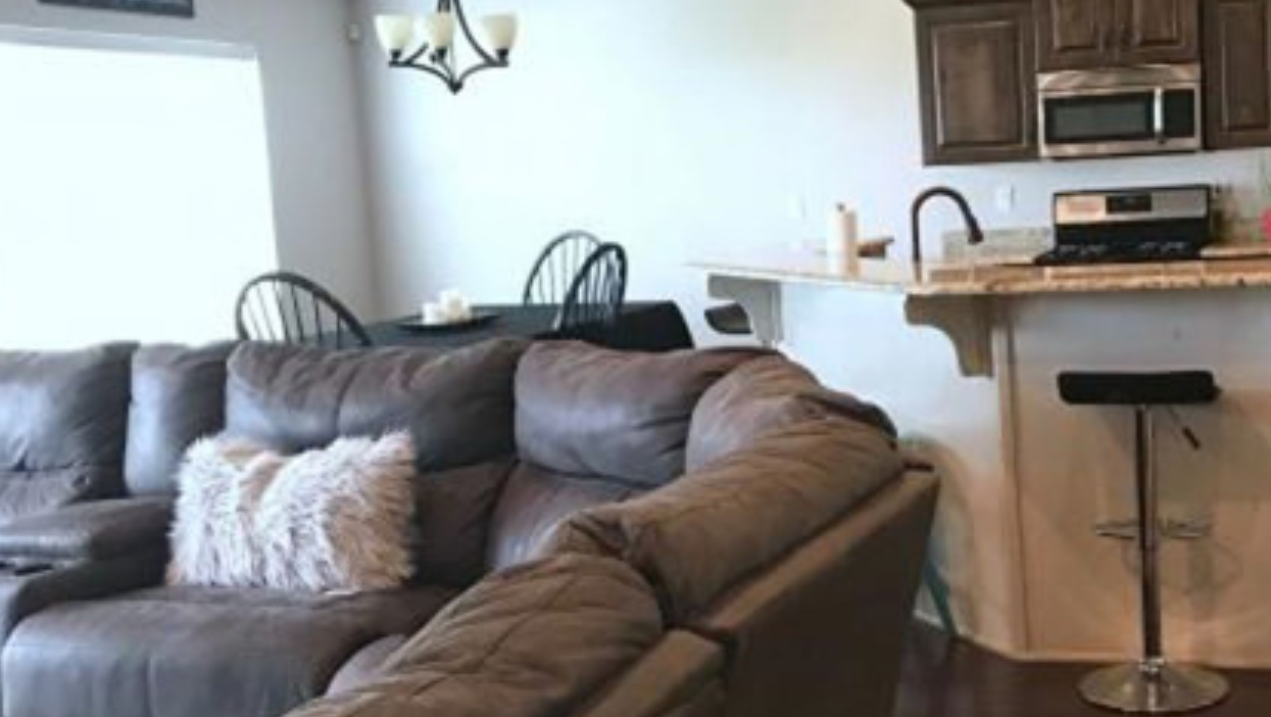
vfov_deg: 25.5
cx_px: 949
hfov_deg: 42.4
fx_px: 1585
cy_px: 340
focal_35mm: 47
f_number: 1.8
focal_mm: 3.99
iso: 50
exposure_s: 1/15
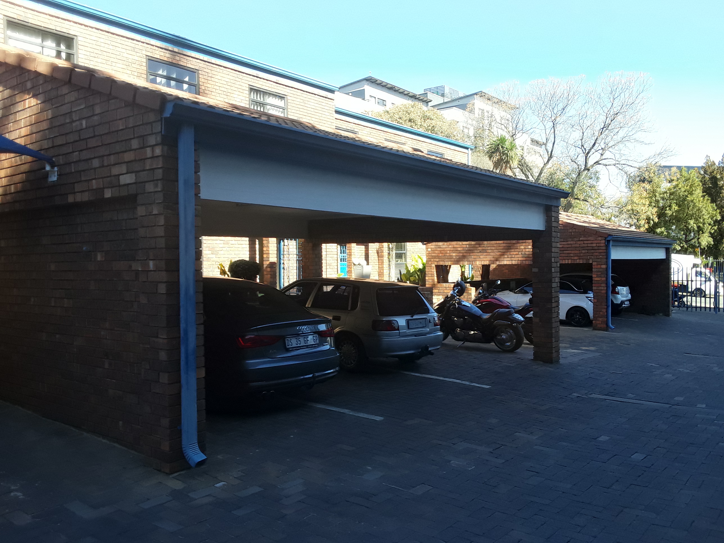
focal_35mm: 30
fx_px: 627
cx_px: 362
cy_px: 272
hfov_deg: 60.0
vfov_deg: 46.8
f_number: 1.9
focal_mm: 2.2
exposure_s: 1/276
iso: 40
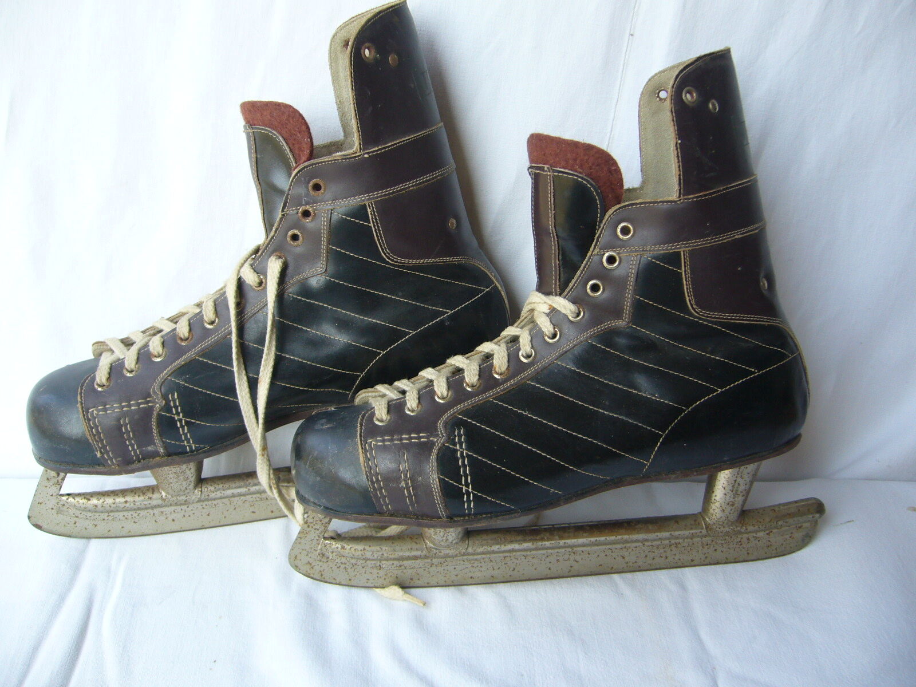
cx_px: 458
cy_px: 344
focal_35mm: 35
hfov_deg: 52.6
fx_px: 926
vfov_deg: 40.7
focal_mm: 5.8
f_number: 2.8
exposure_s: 1/100
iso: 80
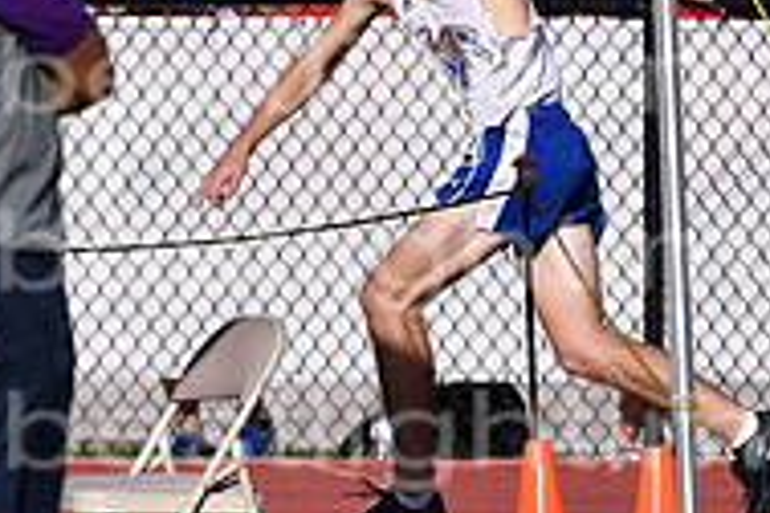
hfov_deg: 1.5
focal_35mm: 1380
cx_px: 538
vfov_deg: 1.0
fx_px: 29514
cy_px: 173
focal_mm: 300
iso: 320
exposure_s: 1/4000
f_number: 5.6
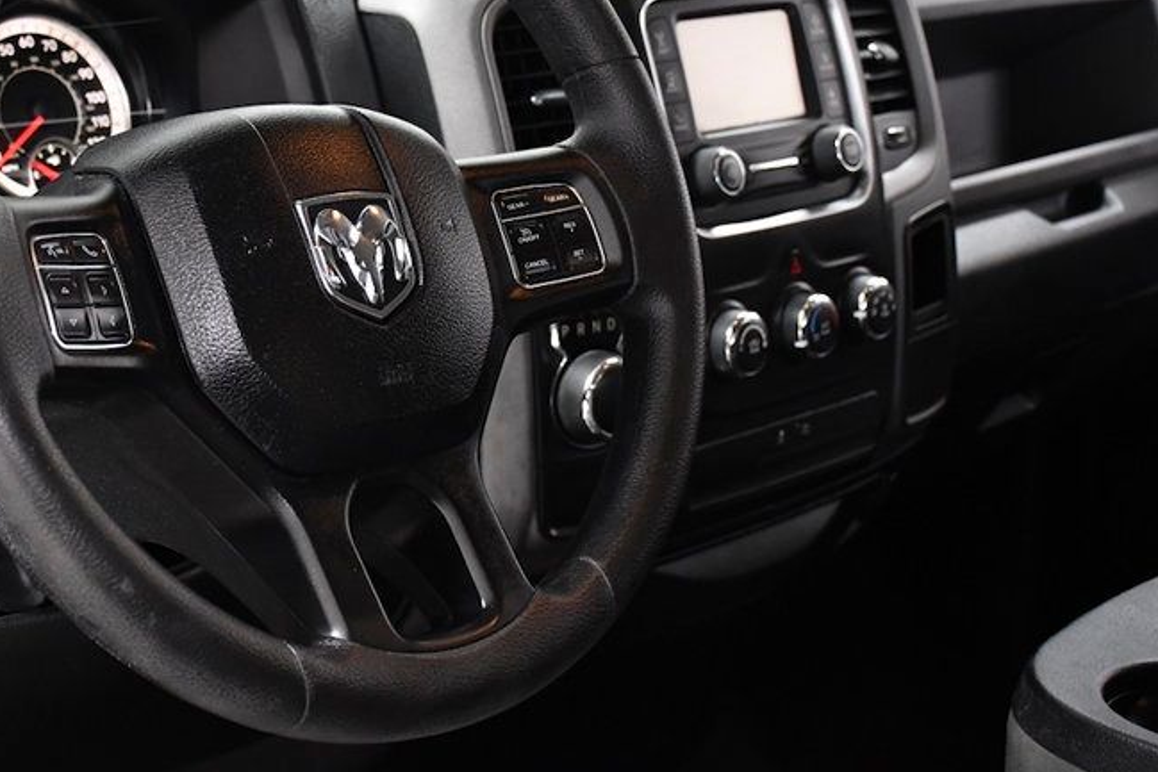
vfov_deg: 19.1
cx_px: 334
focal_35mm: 71
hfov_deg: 28.2
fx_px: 2284
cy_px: 226
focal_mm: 30
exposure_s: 1/160
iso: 2500
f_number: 4
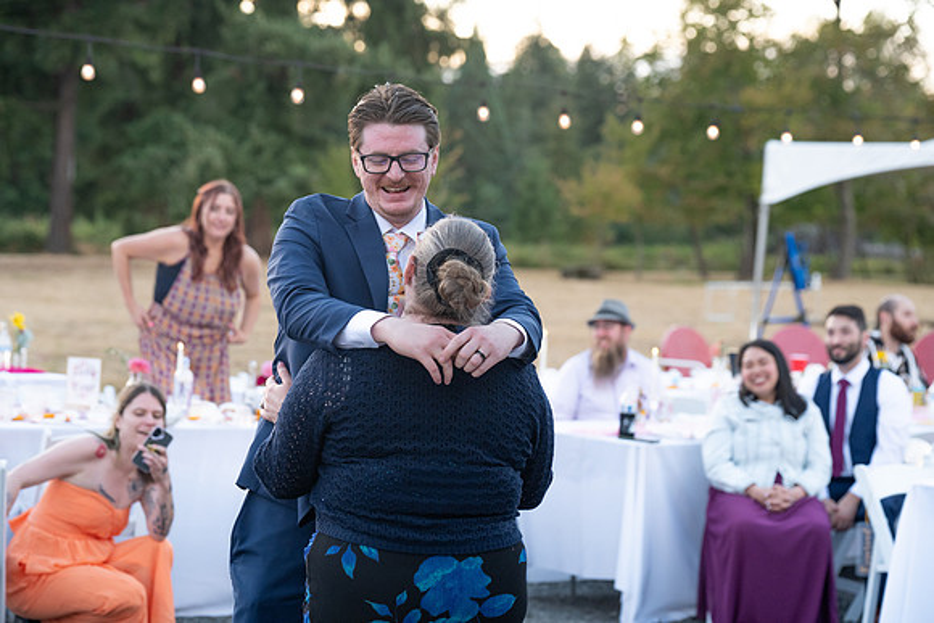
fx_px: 2361
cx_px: 467
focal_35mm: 91
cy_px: 312
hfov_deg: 22.4
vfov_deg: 15.0
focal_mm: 91
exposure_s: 1/500
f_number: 4
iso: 2000
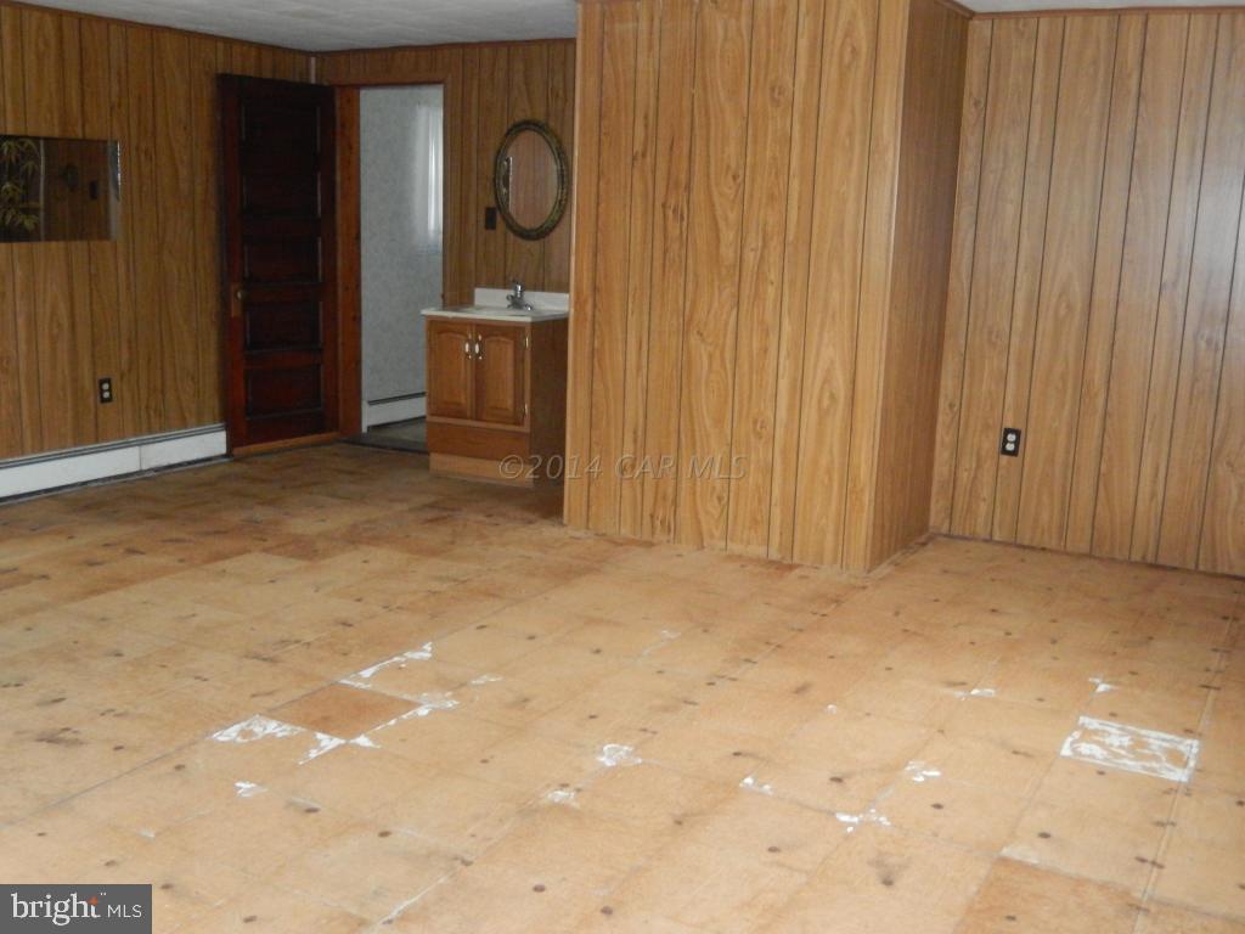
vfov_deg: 39.7
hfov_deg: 51.4
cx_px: 622
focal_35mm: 36
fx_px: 1295
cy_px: 467
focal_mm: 6.5
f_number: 4
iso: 720
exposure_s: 1/30
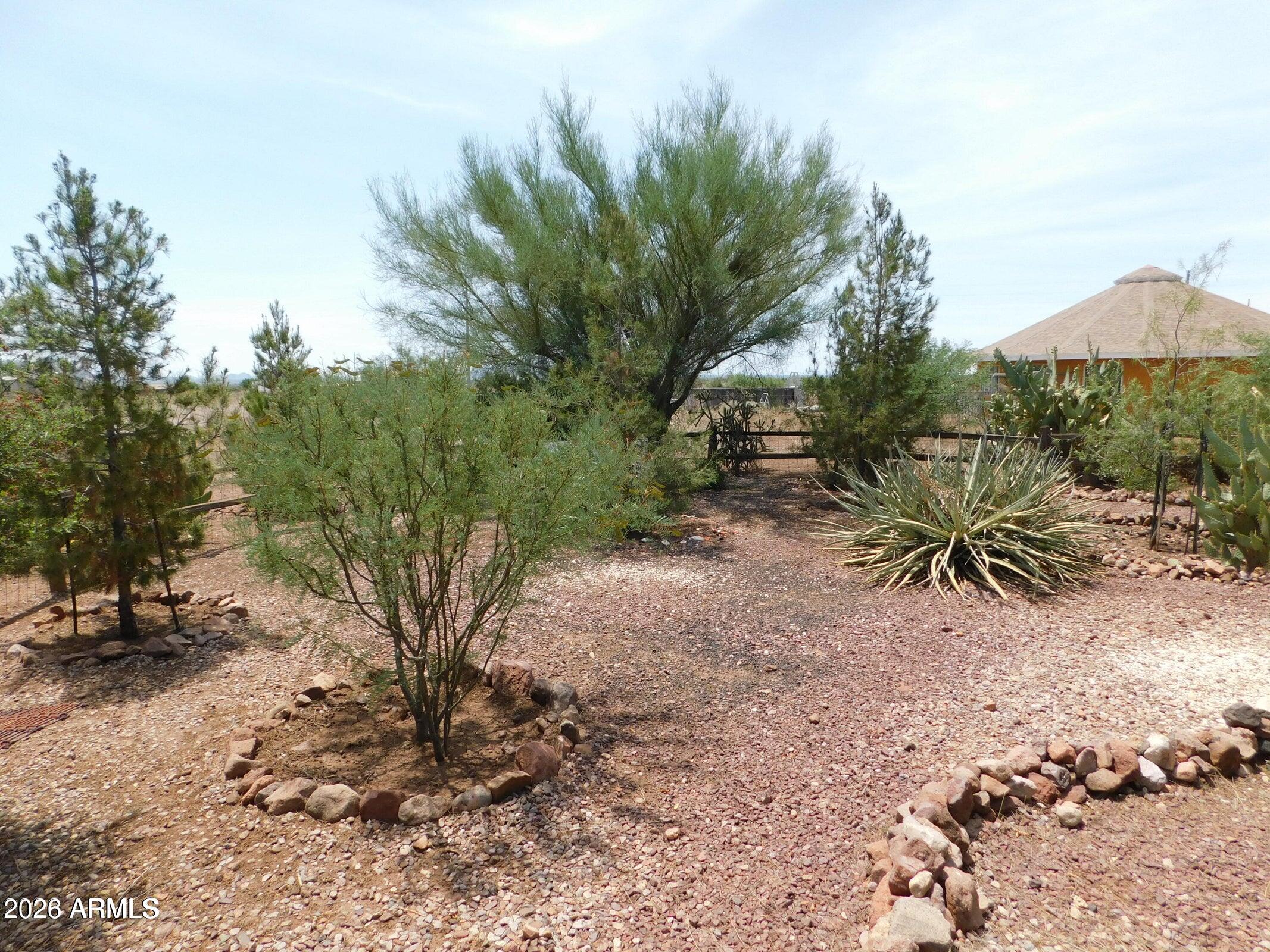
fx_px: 844
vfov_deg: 58.9
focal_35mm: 23
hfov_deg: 73.9
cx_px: 635
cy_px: 476
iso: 125
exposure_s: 1/1250
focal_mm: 4
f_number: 3
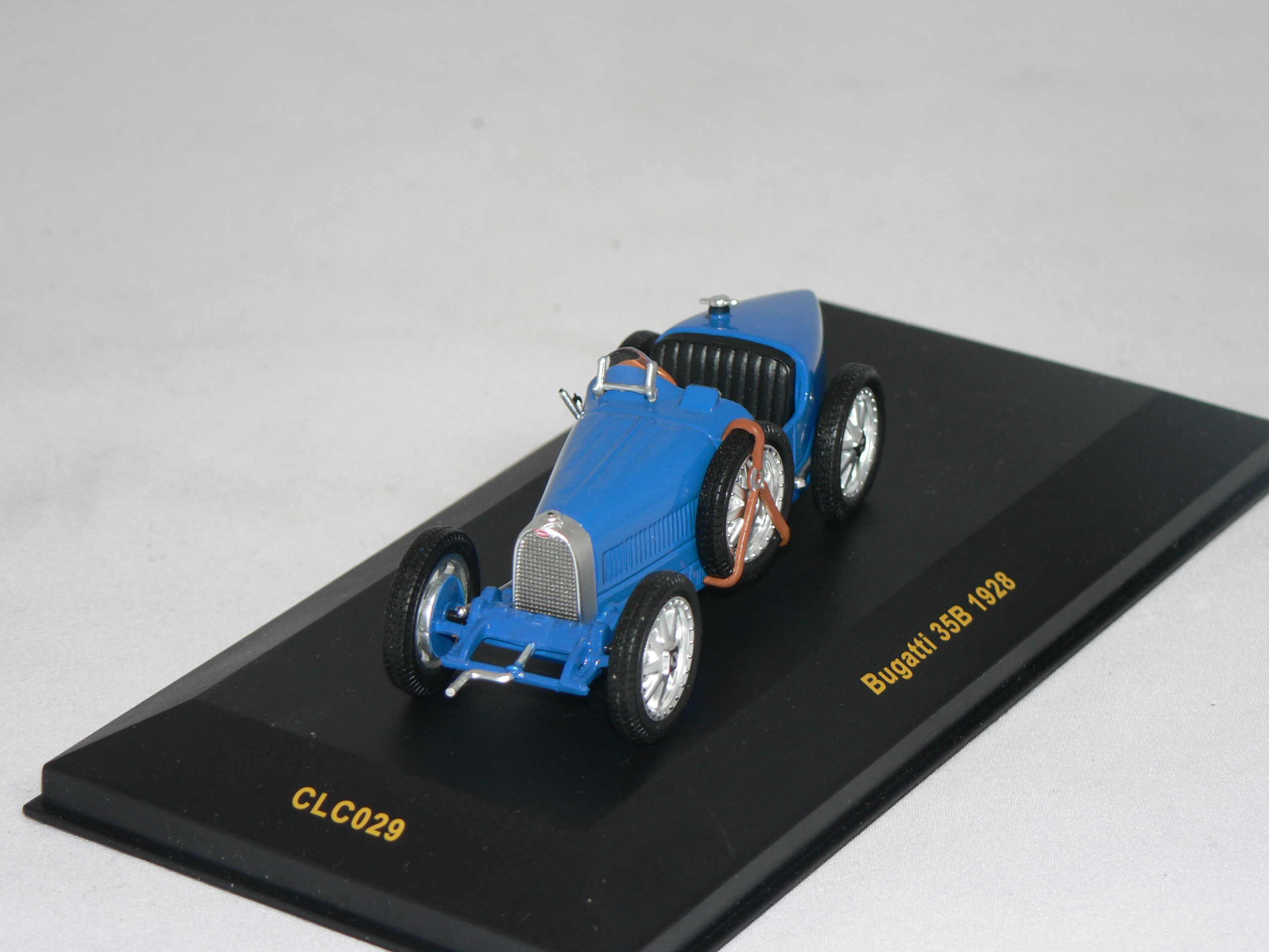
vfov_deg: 12.0
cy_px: 476
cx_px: 634
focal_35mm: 124
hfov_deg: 15.9
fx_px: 4546
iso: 80
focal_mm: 20.7
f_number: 3.2
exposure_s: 1/60
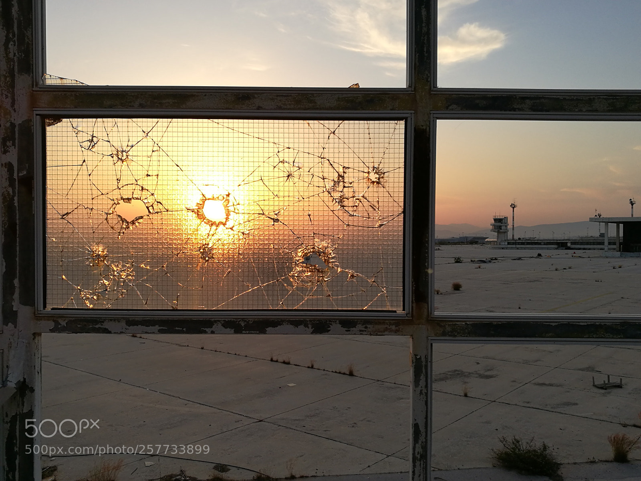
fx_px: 574
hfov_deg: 58.4
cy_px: 240
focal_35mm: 31
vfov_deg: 45.4
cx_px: 320
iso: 50
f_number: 2.2
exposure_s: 1/461
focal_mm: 4.5
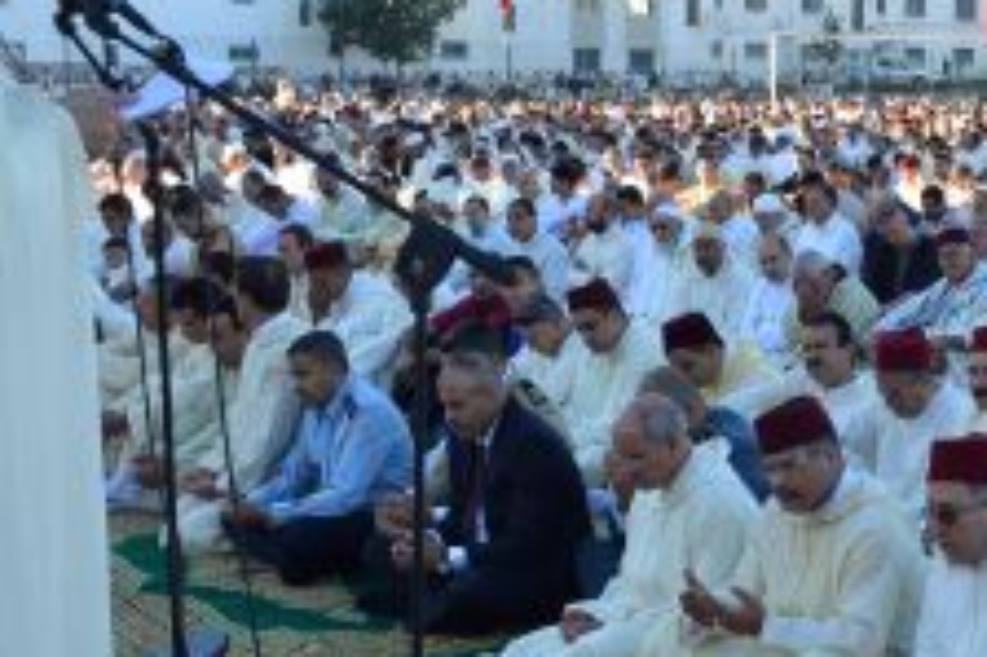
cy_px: 335
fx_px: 2109
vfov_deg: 17.7
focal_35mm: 77
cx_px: 916
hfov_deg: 25.4
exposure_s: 1/160
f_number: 6.3
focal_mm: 18
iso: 100
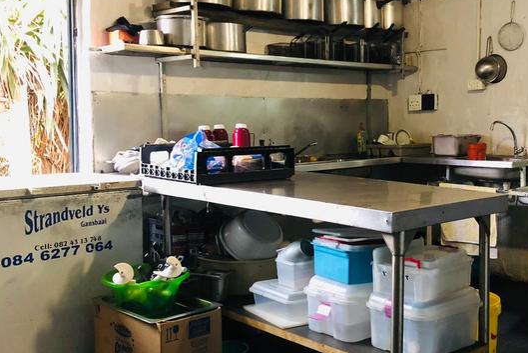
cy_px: 158
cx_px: 365
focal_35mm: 44
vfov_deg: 30.5
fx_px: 645
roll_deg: +0.9
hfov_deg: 43.7
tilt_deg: -3.3
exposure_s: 1/13
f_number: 1.8
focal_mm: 3.99
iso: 100
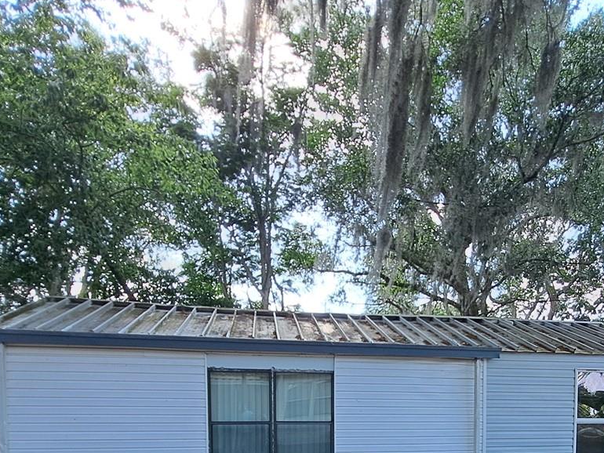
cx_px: 364
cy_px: 439
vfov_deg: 44.7
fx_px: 471
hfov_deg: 64.7
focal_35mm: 27
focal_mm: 1.74
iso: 50
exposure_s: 1/137
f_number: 2.2
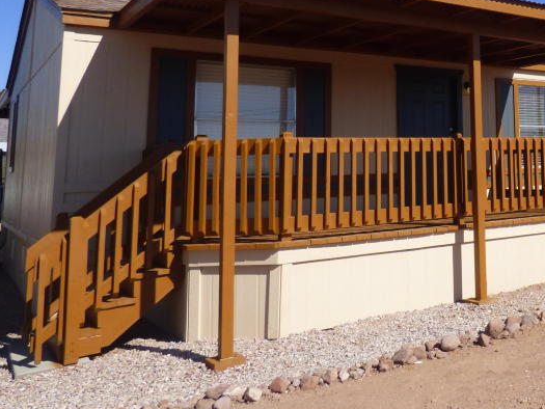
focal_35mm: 39
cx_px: 529
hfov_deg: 42.2
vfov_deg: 35.7
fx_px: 614
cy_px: 85
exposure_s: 1/2000
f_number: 3.2
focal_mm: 3.58
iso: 100
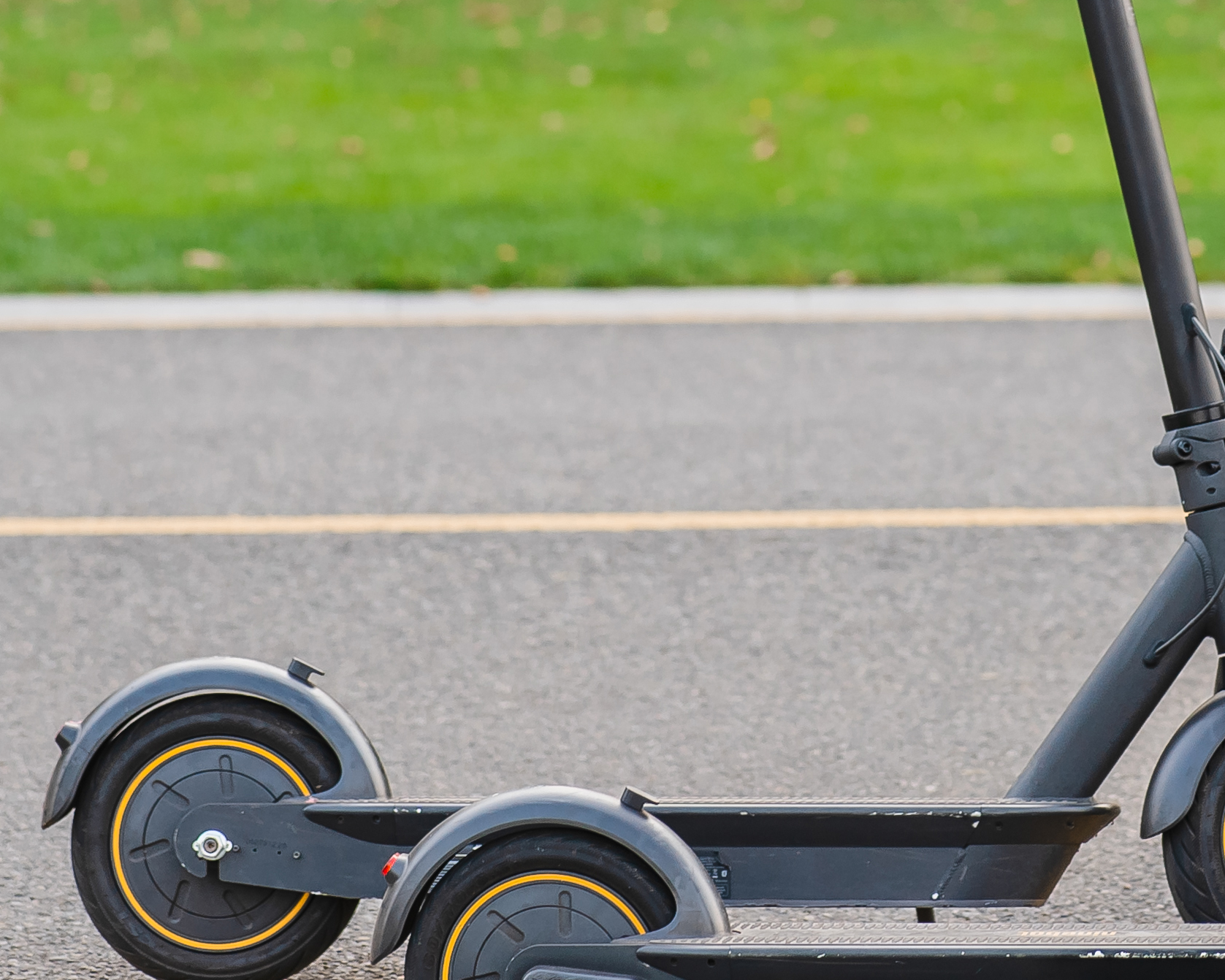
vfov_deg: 5.6
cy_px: 56
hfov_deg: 6.9
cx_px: 1012
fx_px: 10080
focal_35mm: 278
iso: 320
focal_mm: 85
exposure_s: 1/500
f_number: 2.5
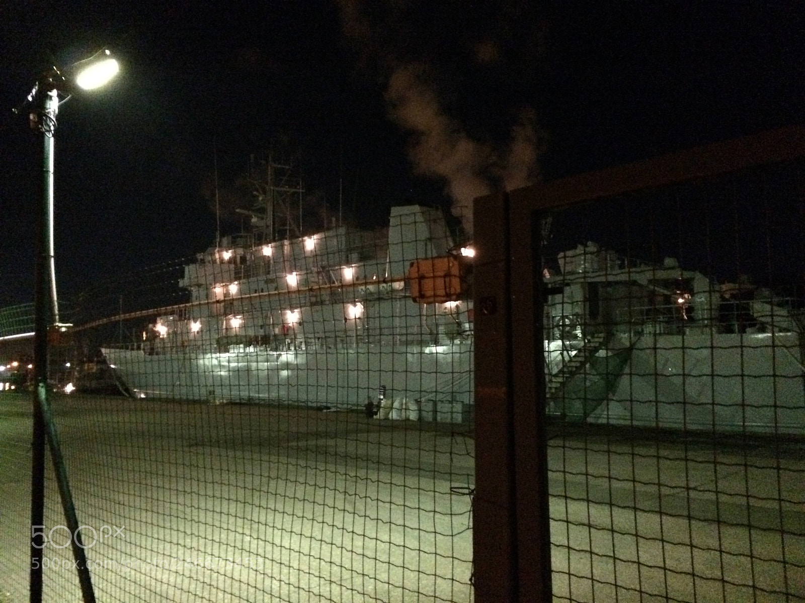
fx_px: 674
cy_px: 302
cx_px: 402
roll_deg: +1.0
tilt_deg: +7.8
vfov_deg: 48.2
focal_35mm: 29
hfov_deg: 61.7
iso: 2000
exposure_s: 1/15
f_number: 2.2
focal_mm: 4.15
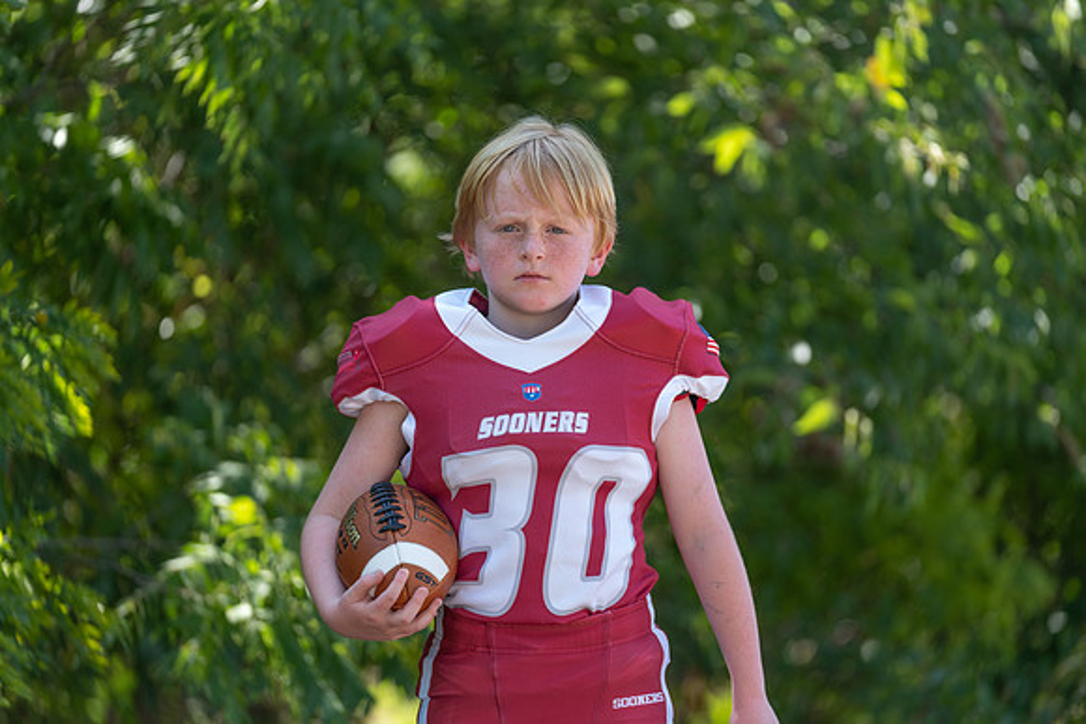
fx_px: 4466
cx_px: 543
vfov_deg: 9.3
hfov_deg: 13.9
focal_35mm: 148
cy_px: 362
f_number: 2.8
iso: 80
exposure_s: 1/320
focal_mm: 148
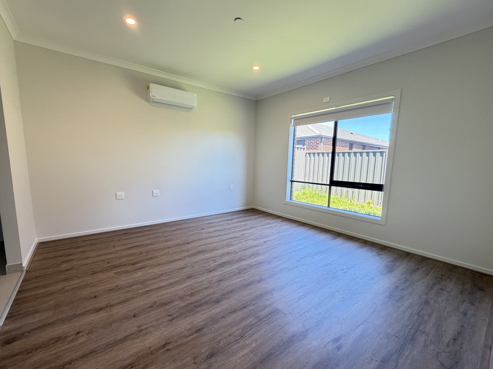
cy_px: 191
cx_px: 240
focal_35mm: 15
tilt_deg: -7.8
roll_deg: -0.9
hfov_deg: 98.1
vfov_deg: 81.7
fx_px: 214
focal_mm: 2.22
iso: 250
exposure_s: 1/100
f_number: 2.2
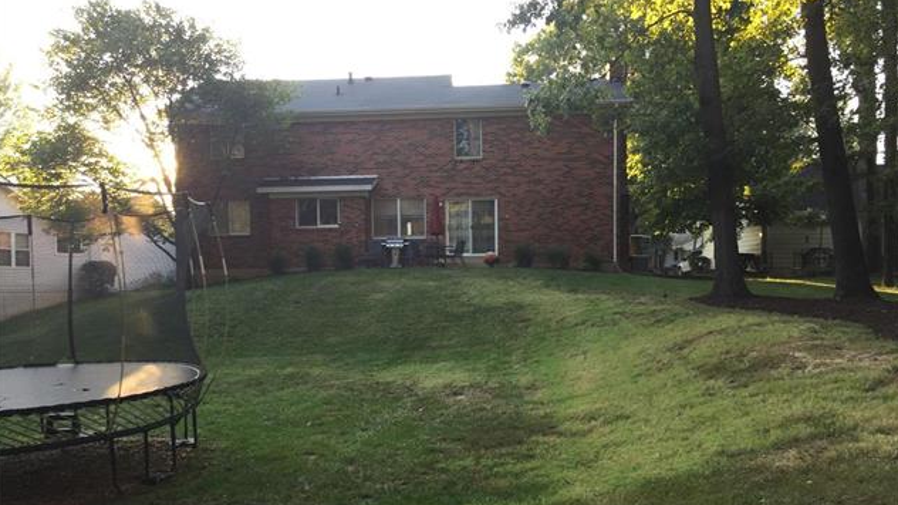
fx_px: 762
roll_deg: +0.1
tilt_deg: -4.1
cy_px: 313
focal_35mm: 32
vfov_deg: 36.4
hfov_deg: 61.0
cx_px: 449
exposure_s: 1/60
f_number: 2.2
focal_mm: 4.15
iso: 32
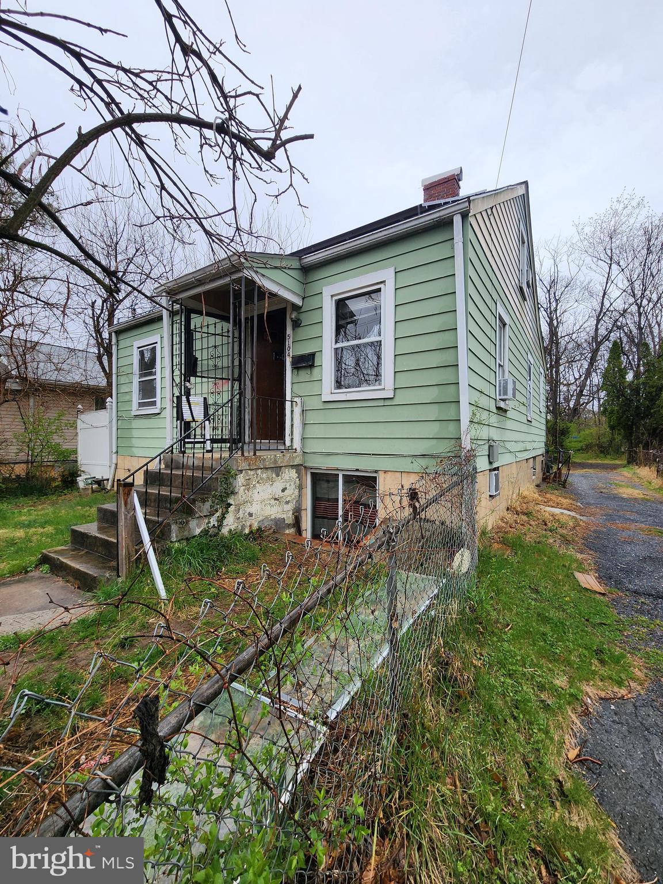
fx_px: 332
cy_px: 442
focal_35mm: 13
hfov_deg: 89.9
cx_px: 332
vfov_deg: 106.2
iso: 50
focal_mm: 2.2
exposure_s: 1/288
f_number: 2.2
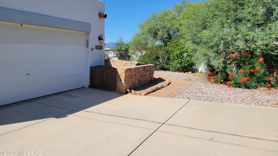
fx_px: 214
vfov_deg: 39.8
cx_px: 141
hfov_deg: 66.1
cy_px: 56
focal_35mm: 29
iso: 40
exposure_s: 1/2650
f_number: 1.8
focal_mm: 5.4
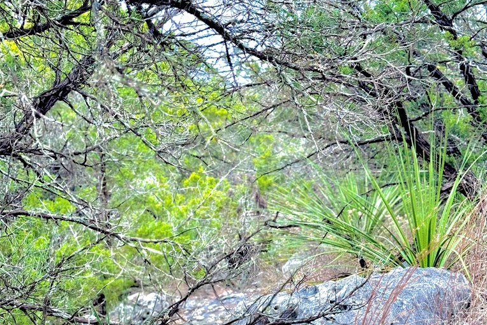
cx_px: 244
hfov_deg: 30.1
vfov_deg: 20.2
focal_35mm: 67
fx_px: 906
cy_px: 232
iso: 64
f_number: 1.78
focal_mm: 6.76
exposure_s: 1/240
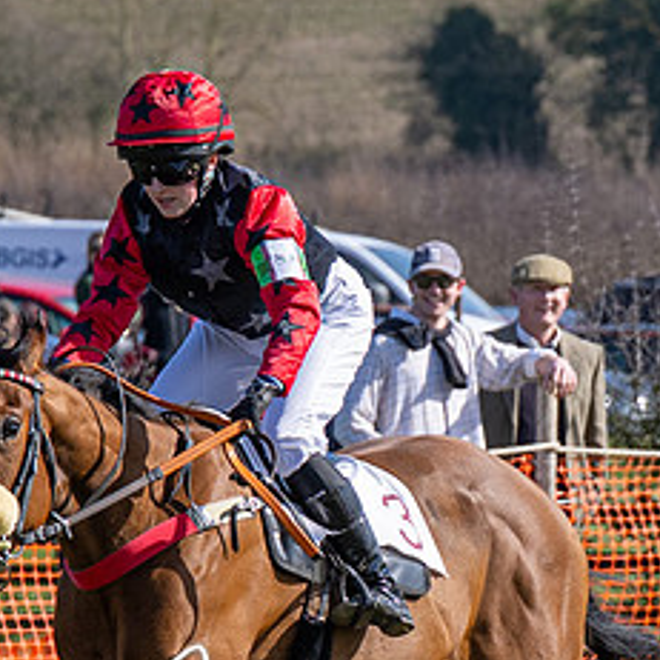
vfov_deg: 3.0
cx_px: 295
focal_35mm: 582
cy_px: 498
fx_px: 12554
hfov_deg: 3.0
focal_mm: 92
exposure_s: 1/2000
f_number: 4
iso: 200
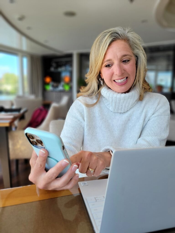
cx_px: 88
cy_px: 116
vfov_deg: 67.3
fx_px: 175
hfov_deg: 53.1
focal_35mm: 26
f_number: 1.8
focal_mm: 5.4
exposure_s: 1/194
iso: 40
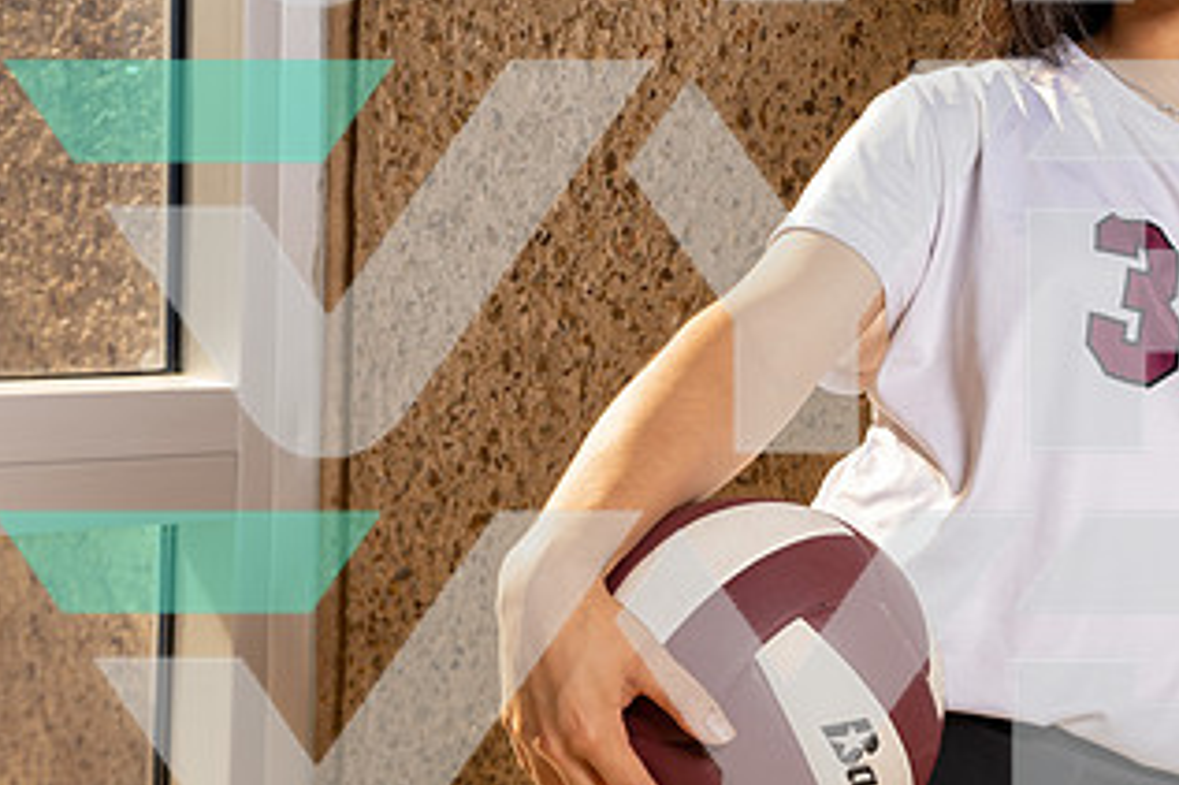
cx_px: 952
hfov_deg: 23.3
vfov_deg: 15.8
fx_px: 2815
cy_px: 259
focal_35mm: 86
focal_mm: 47
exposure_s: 1/250
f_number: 8
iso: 400
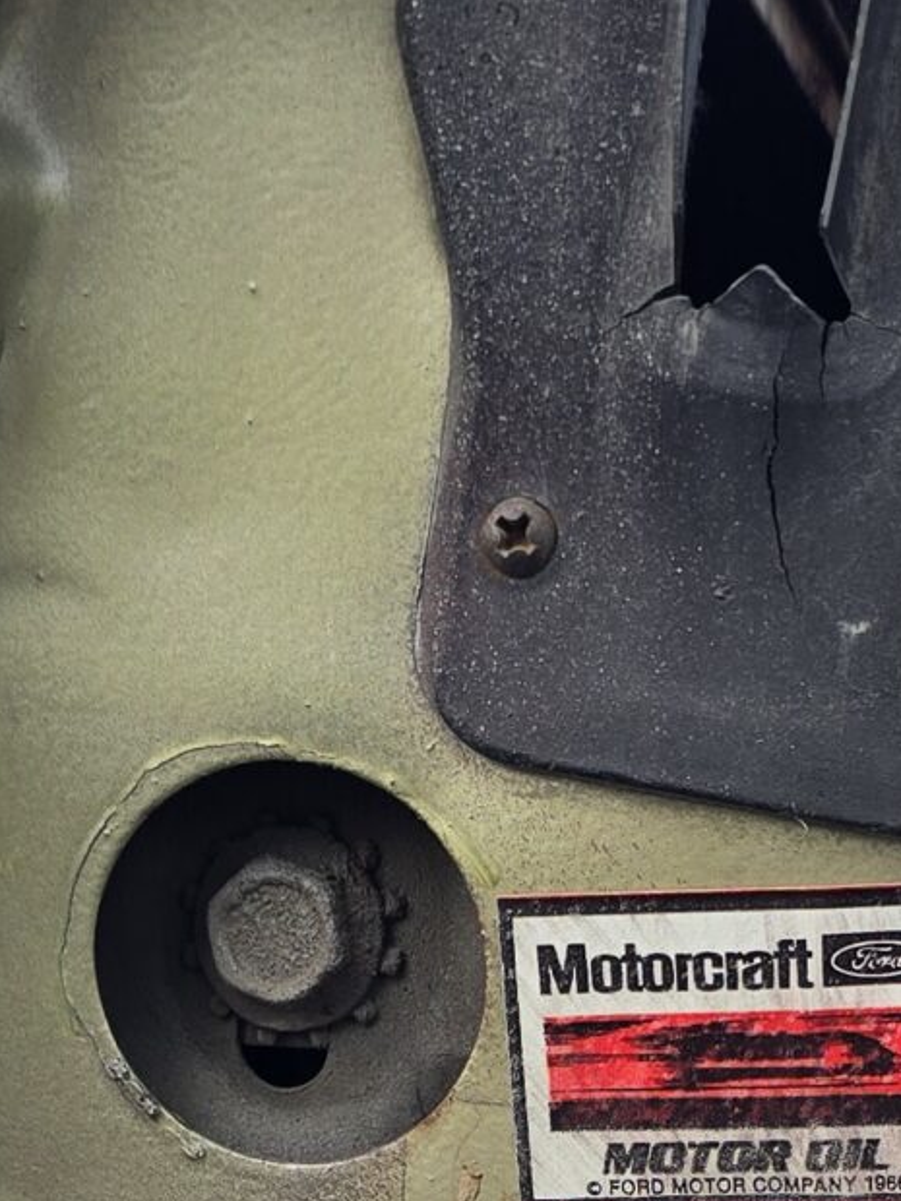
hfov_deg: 15.5
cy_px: 1627
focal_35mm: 95
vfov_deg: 18.9
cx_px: 552
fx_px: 3297
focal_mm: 6.3
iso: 12
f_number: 1.7
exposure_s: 1/516
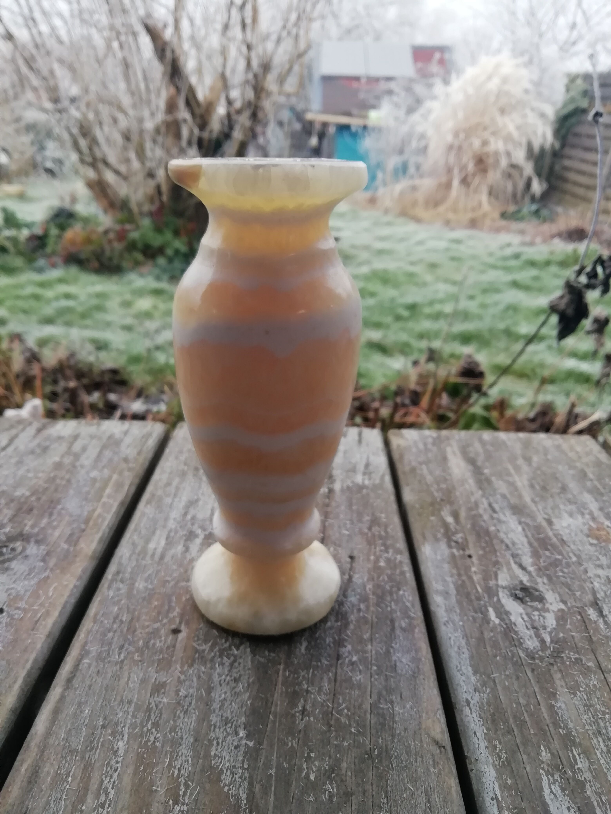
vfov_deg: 67.3
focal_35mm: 26
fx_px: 612
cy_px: 407
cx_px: 306
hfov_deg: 53.1
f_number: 2.2
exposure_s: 1/183
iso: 50
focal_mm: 3.21
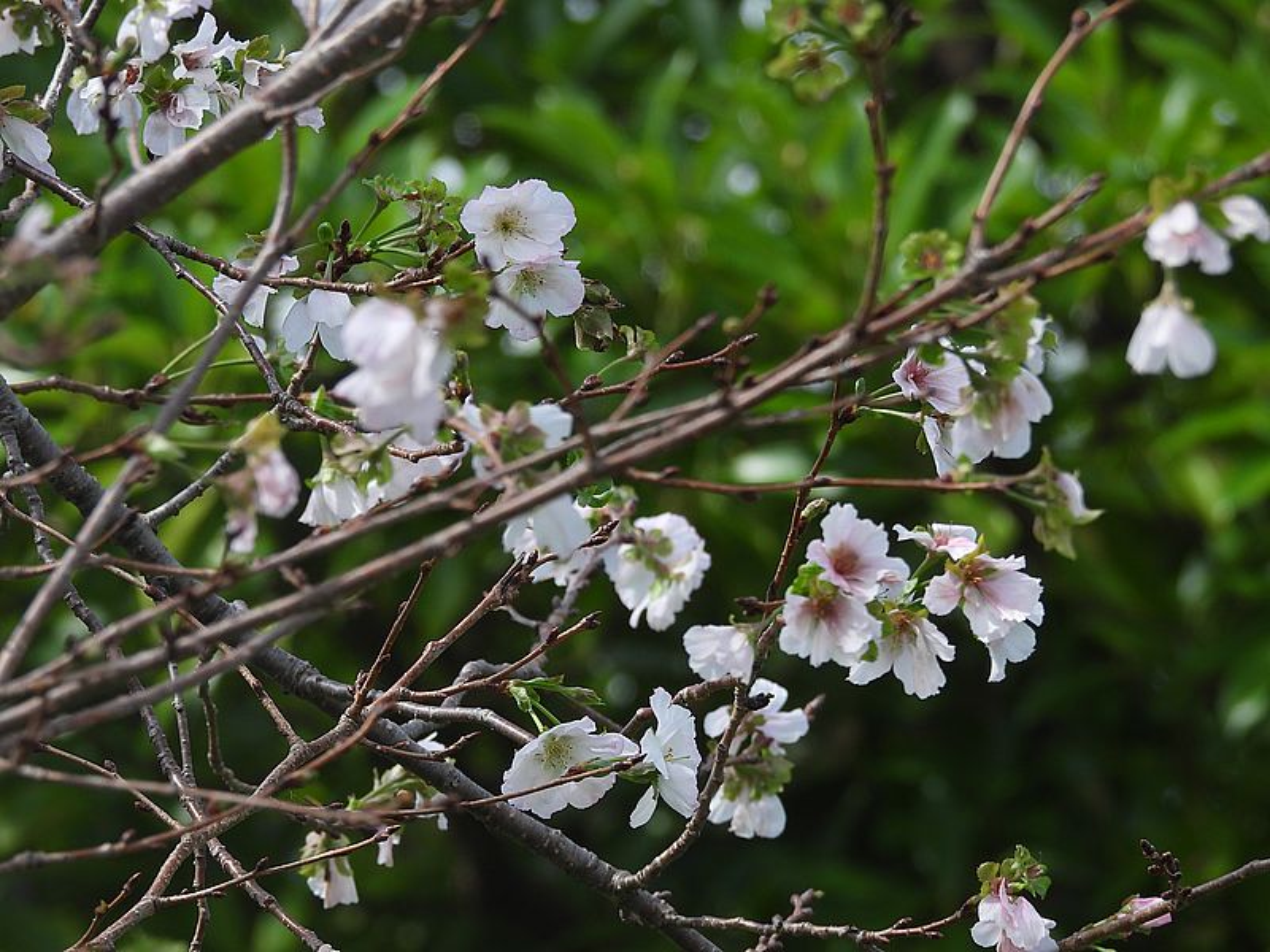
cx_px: 635
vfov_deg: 3.3
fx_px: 16510
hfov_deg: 4.4
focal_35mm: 450
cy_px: 476
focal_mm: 80.3
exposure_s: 1/400
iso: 100
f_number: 5
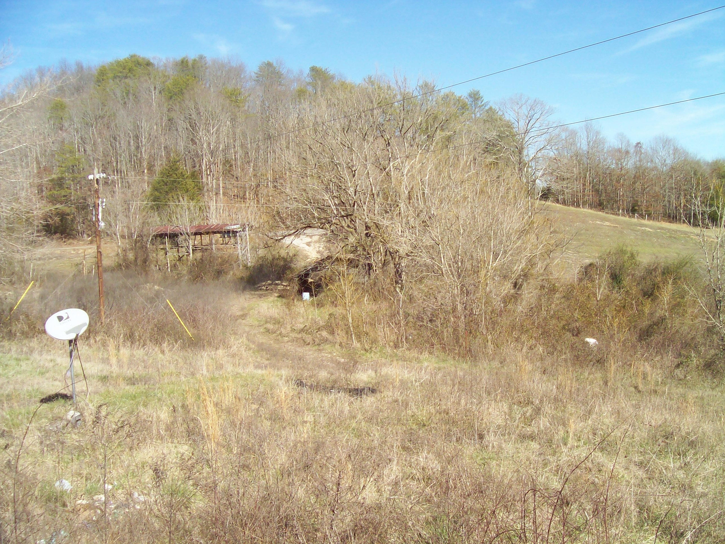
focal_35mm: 36
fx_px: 754
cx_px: 362
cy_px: 272
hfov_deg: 51.4
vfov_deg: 39.6
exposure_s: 1/309
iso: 80
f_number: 4.8
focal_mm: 6
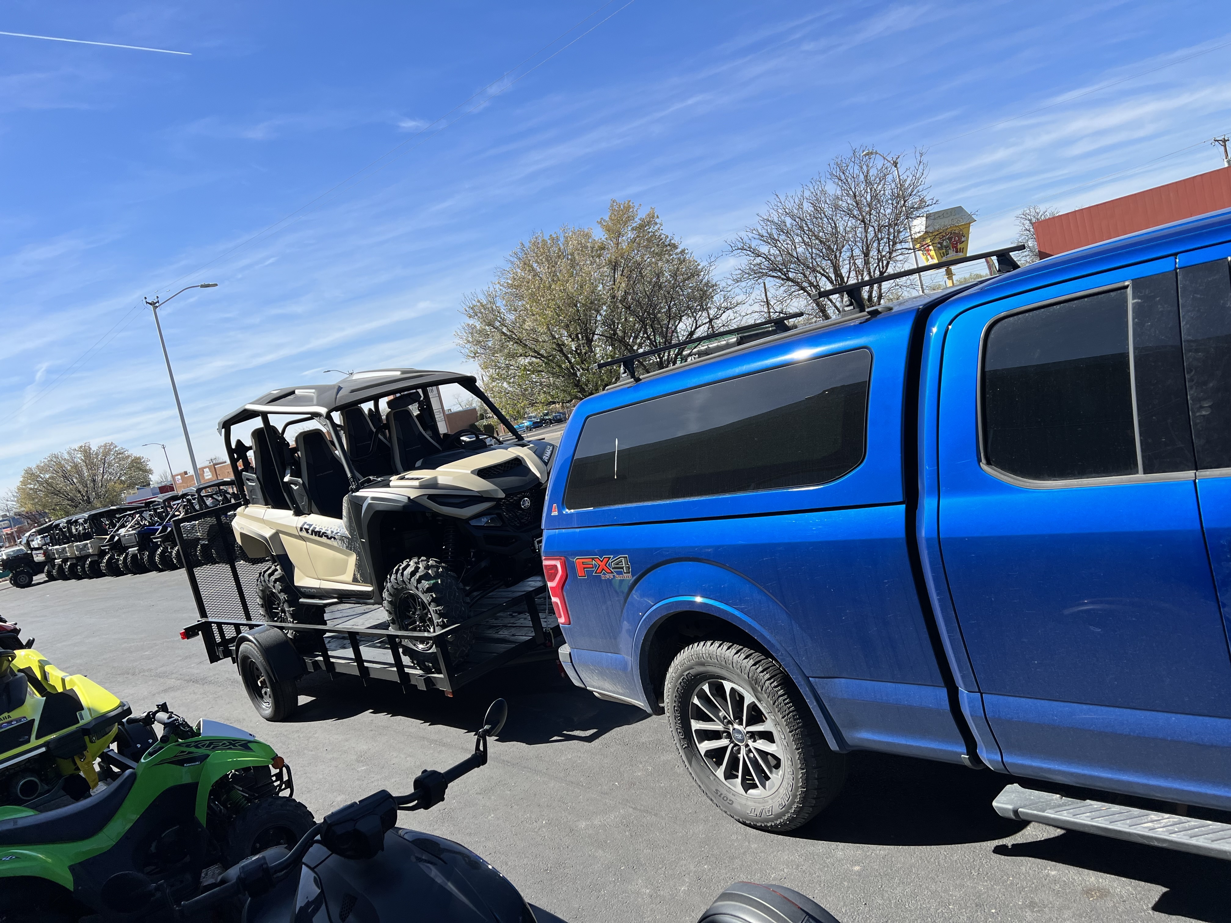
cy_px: 462
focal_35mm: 26
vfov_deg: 53.1
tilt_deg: -4.7
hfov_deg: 67.3
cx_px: 616
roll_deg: +13.8
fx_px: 925
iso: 50
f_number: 1.5
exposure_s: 1/3831
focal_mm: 5.7
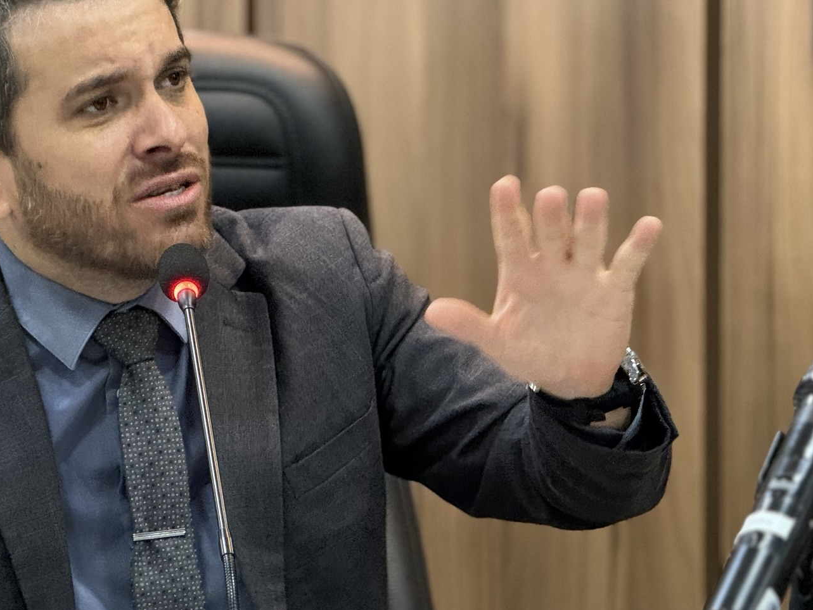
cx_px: 271
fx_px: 4393
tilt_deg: -0.9
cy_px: 293
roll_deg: -0.3
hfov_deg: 10.6
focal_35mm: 187
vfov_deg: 7.9
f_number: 2.8
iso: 800
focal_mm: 15.66
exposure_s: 1/58
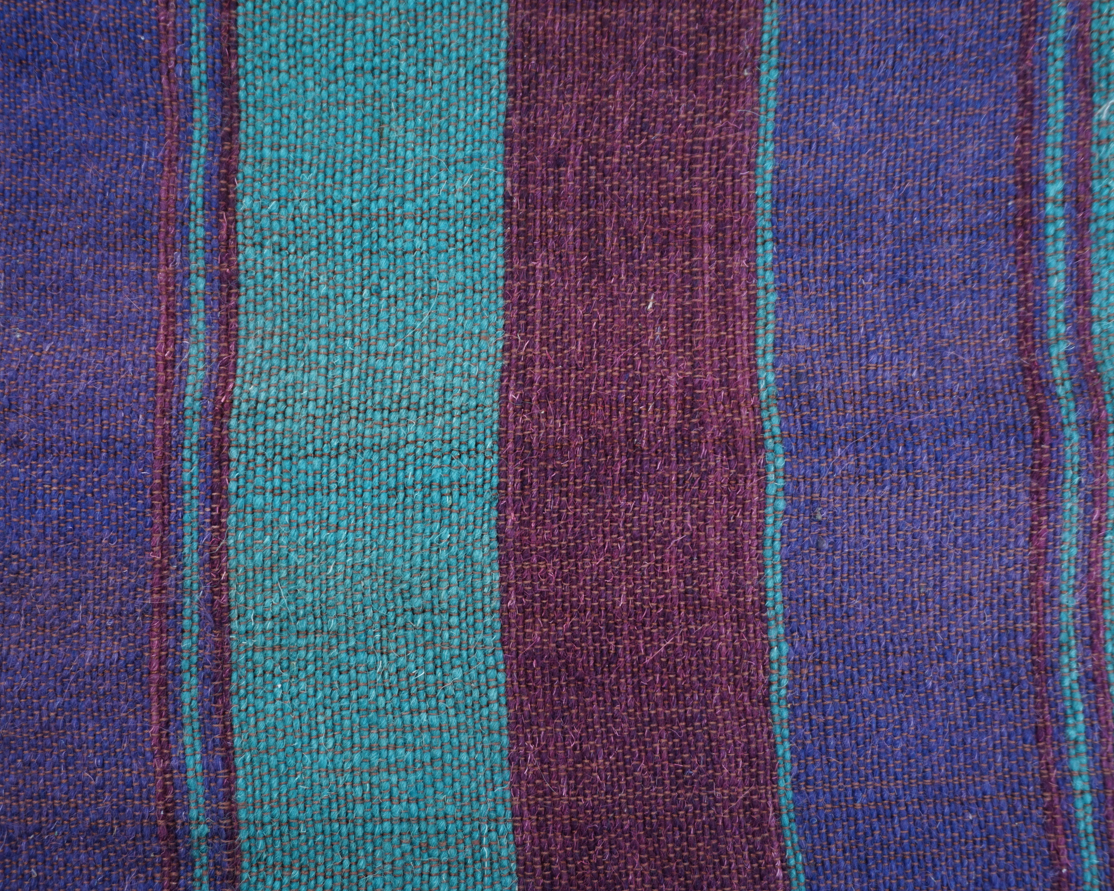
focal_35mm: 40
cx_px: 489
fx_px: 1305
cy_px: 453
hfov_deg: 46.1
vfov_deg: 37.7
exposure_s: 1/60
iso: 200
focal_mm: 23
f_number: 4.5
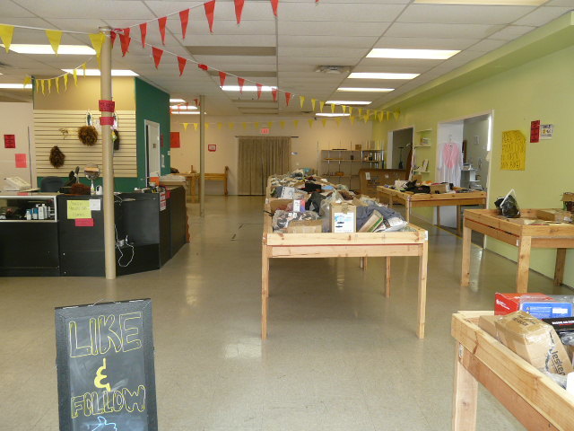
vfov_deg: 49.7
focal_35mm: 28
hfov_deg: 63.4
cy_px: 216
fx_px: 464
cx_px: 287
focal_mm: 4.6
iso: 100
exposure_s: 1/30
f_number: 2.8
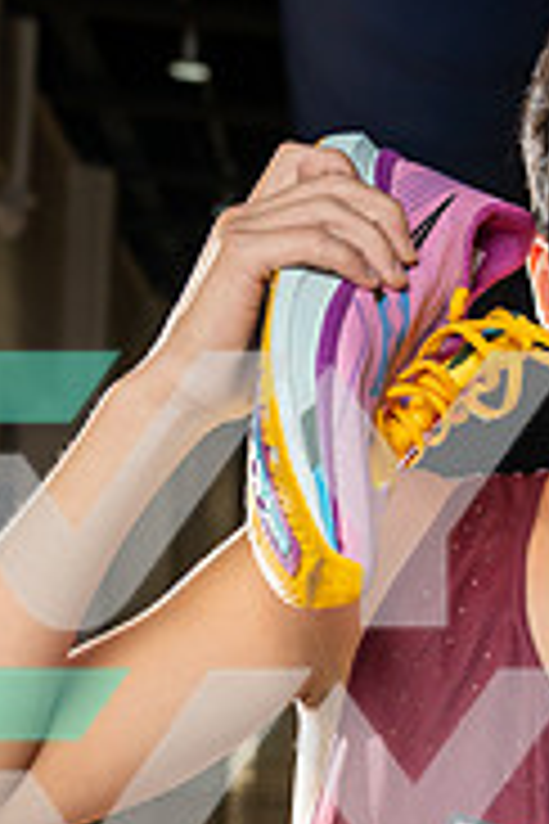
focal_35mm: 96
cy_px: 810
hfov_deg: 14.1
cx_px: 522
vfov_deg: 20.6
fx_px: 2196
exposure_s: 1/250
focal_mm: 39
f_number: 4.5
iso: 400
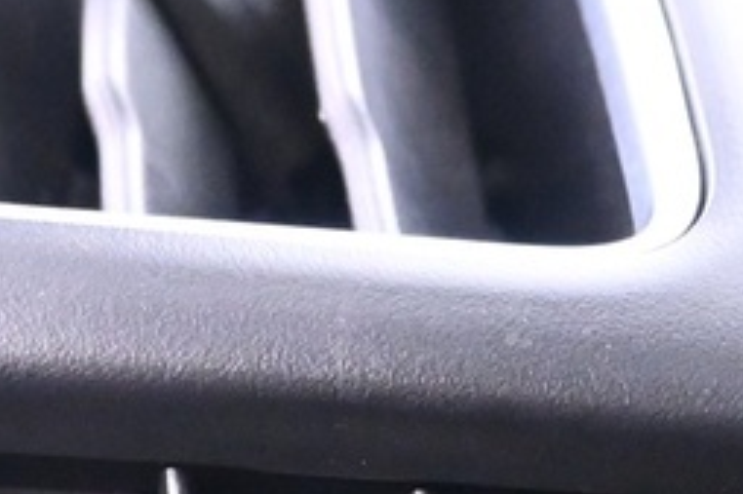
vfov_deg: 6.9
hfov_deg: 11.0
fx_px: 3848
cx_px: 471
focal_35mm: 187
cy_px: 1280
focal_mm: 19.5
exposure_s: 1/6
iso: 4000
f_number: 3.8
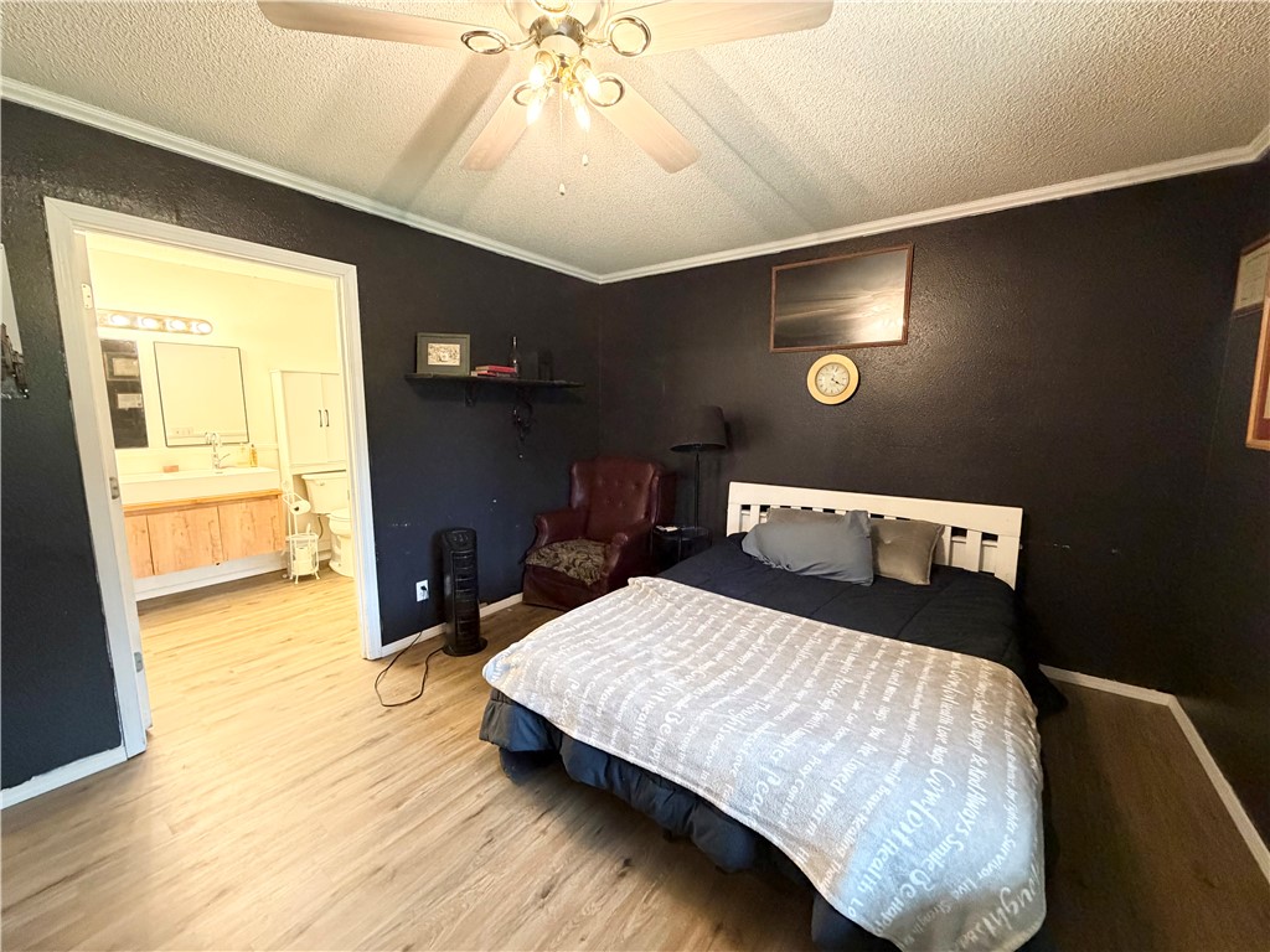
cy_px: 476
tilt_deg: -7.6
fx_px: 514
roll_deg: +0.4
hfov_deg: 102.1
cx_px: 635
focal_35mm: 14
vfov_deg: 85.7
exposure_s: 1/60
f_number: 2.2
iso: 500
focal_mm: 2.22
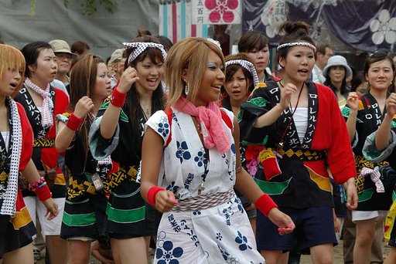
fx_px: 1403
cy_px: 132
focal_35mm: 128
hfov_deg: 16.1
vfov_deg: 10.8
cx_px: 198
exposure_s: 1/250
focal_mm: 85
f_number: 11
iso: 400
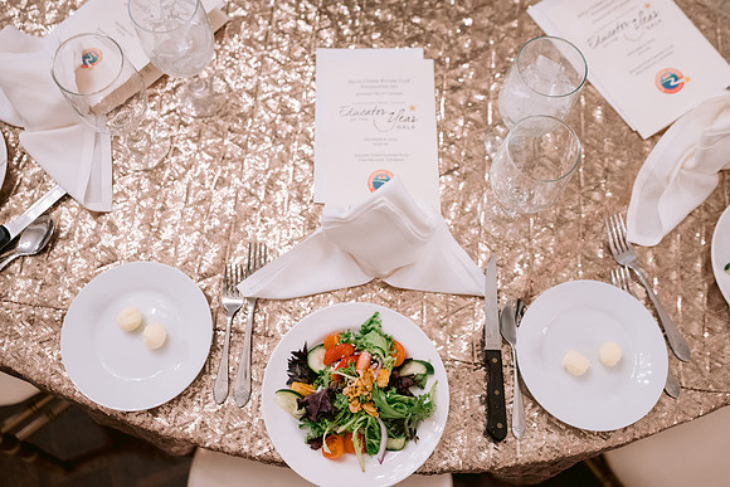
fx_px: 710
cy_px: 244
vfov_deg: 37.9
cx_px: 365
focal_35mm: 35
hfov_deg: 54.4
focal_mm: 35
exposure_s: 1/125
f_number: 2.8
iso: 1600
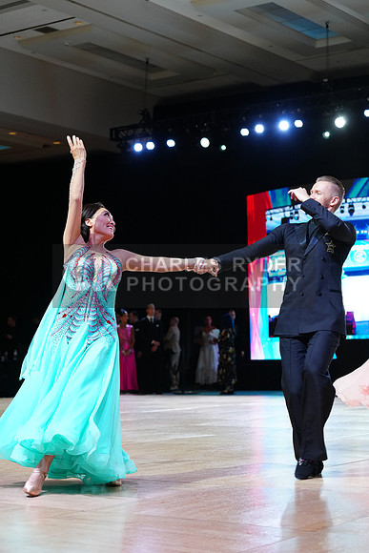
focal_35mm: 70
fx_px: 1076
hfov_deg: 19.5
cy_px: 276
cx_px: 184
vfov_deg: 28.8
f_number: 4
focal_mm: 70
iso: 2500
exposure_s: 1/320
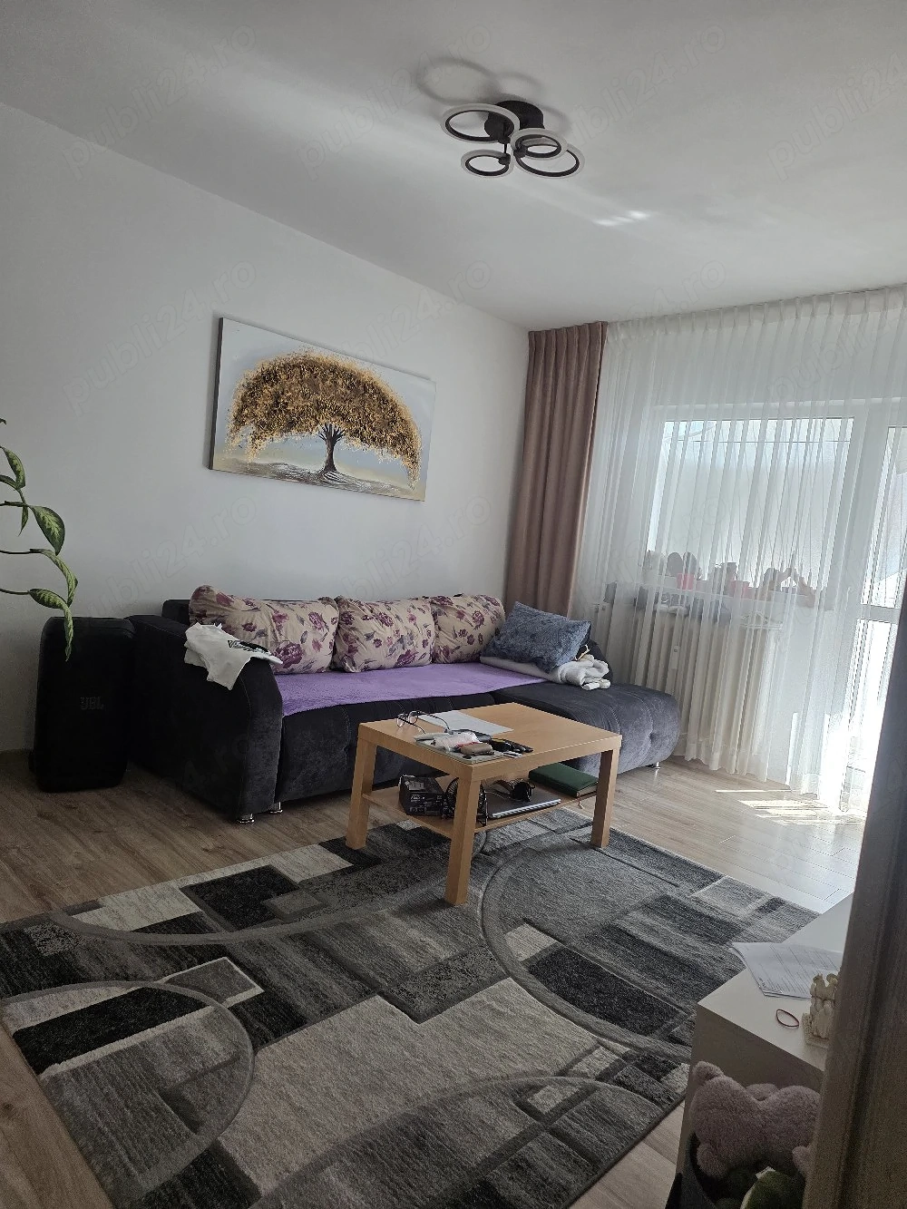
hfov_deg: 58.9
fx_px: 803
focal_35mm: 23
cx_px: 454
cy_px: 604
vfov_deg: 73.9
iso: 125
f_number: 1.7
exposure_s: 1/182
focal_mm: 6.25
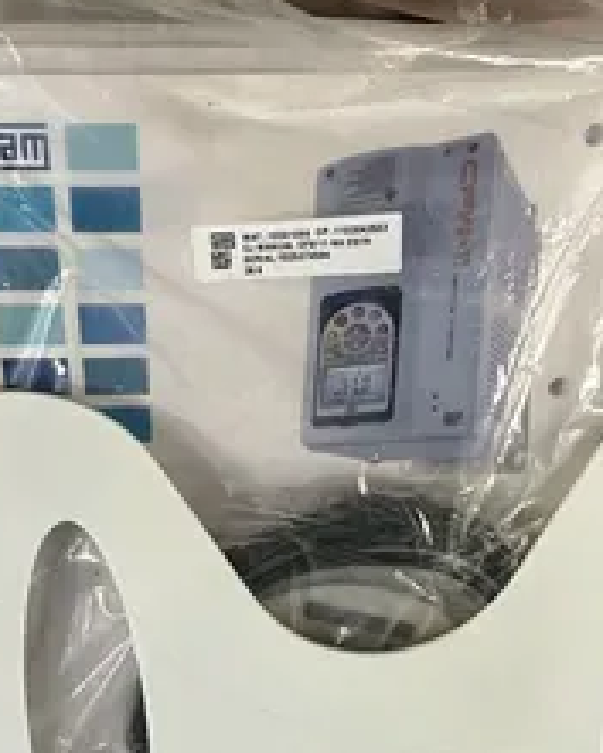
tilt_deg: -23.2
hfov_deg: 32.7
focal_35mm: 46
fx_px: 1025
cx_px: 242
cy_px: 402
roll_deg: +0.9
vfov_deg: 40.3
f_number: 1.6
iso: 500
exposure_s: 1/60
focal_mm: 5.1
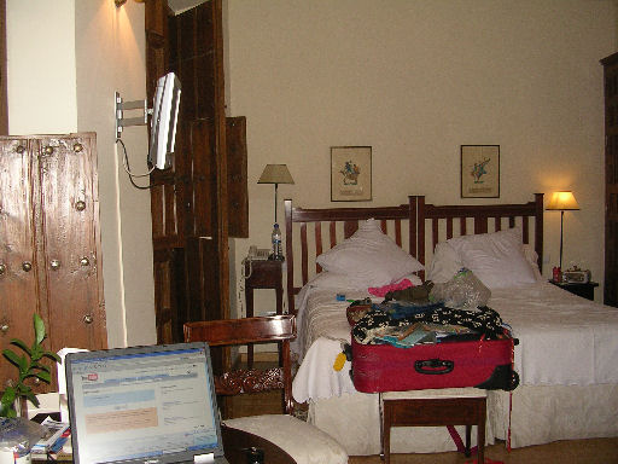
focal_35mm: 38
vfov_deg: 37.7
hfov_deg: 49.0
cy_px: 232
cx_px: 309
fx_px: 678
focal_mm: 5.8
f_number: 2.8
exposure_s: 1/60.1
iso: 92
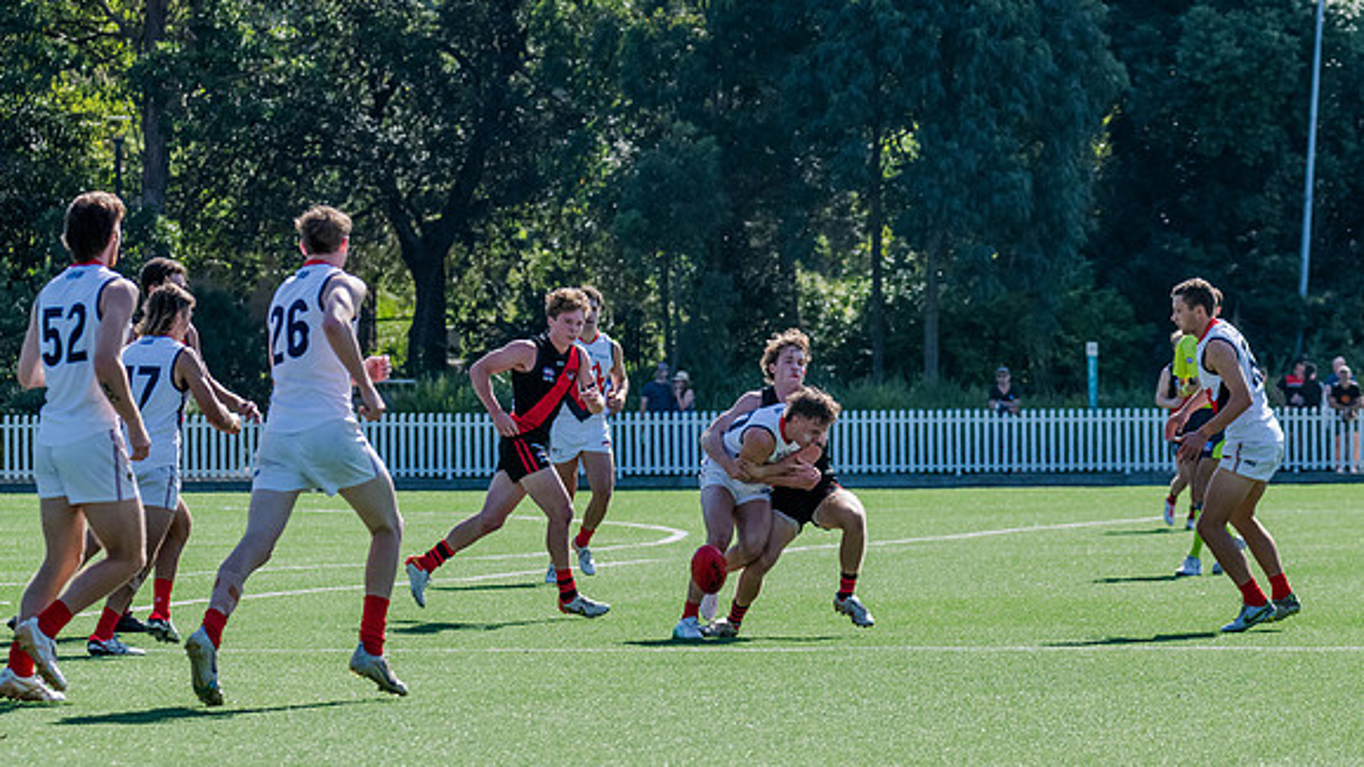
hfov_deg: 9.8
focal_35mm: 221
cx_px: 834
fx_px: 7992
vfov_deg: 5.5
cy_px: 432
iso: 800
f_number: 8
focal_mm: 170
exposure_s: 1/1600
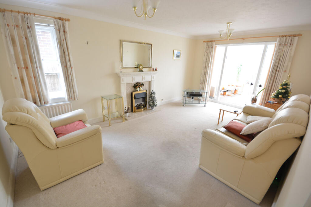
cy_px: 104
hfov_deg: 100.4
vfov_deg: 77.3
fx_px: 130
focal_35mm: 15
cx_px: 156
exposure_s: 1/2.5
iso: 400
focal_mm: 10
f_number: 8
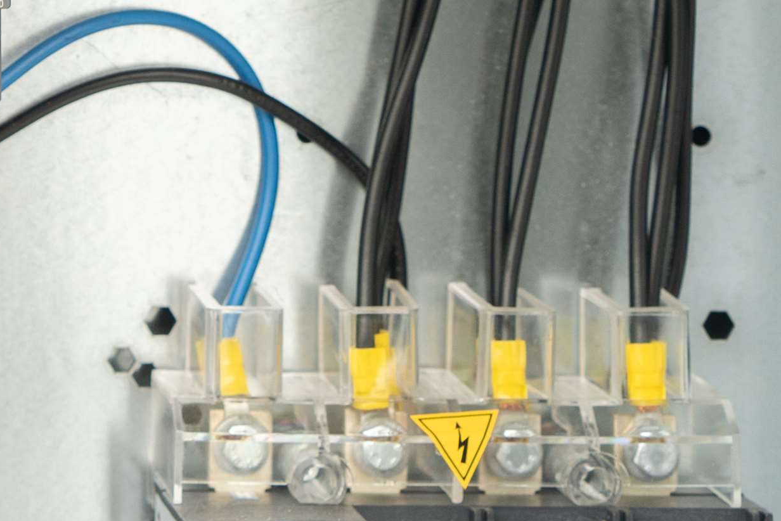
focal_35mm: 129
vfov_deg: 10.3
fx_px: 2799
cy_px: -244
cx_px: -218
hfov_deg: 15.2
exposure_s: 1/60
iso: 250
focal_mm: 39
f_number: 4
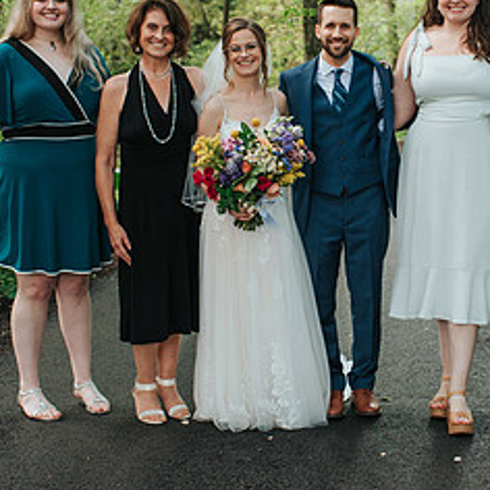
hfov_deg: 19.2
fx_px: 1441
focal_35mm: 90
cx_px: 341
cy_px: 220
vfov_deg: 19.3
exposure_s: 1/200
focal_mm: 35
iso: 360
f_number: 3.2
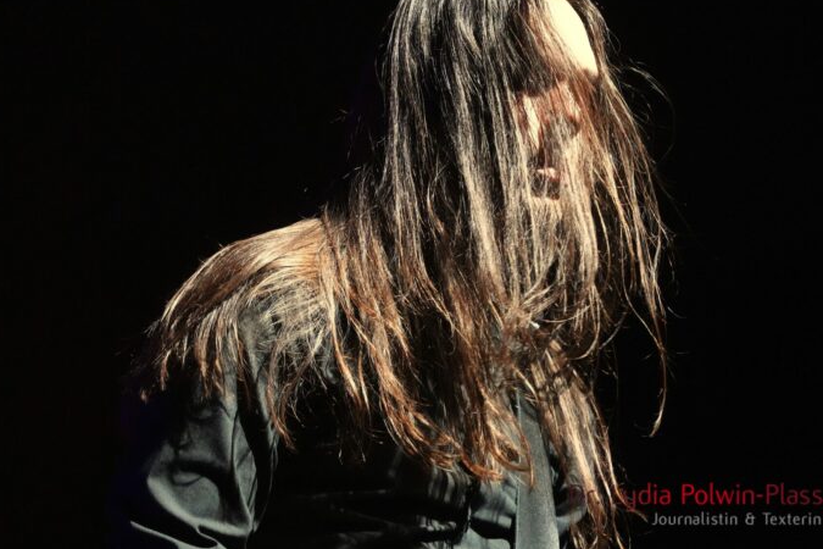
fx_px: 4138
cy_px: 299
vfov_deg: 7.6
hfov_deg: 11.4
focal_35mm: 181
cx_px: 433
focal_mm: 106
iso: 6400
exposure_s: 1/200
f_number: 5.6
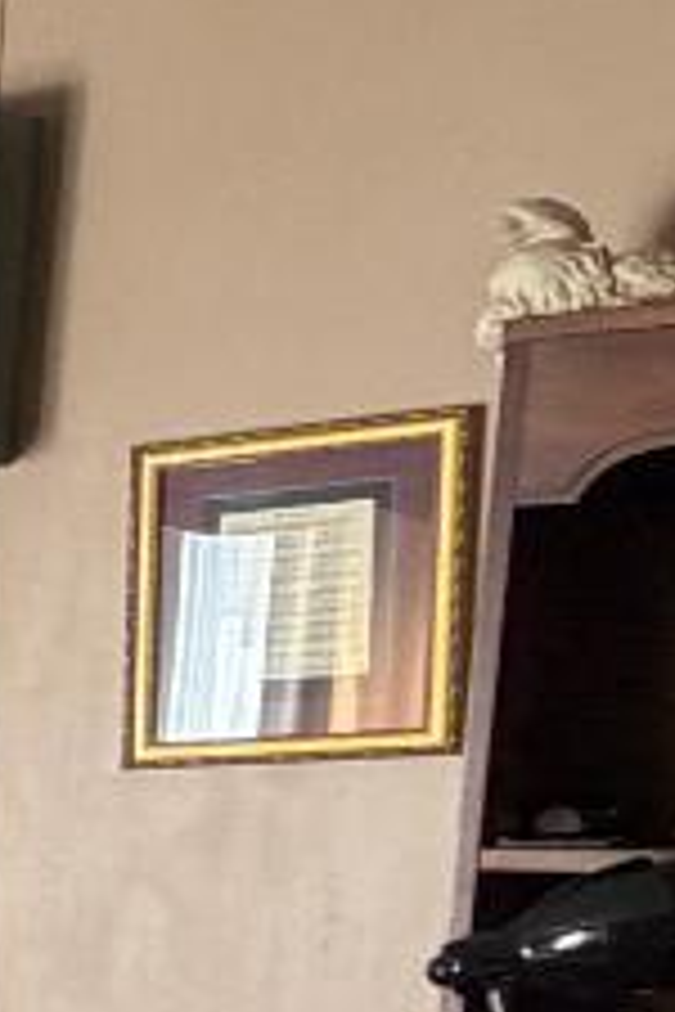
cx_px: -1624
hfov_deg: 9.4
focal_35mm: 97
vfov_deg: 20.0
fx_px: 2728
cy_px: 1136
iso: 320
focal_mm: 2.22
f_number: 2.2
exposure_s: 1/61
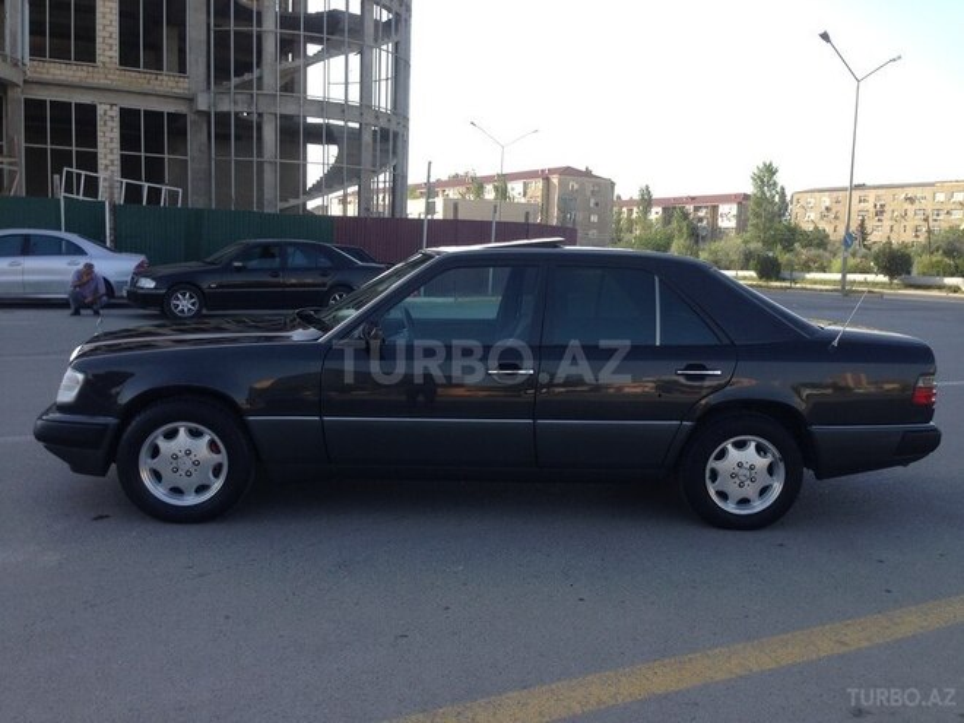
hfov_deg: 55.4
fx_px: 919
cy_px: 362
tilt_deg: -6.5
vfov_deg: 42.9
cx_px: 482
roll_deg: -3.0
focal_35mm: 33
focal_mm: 4.12
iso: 50
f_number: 2.4
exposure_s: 1/531
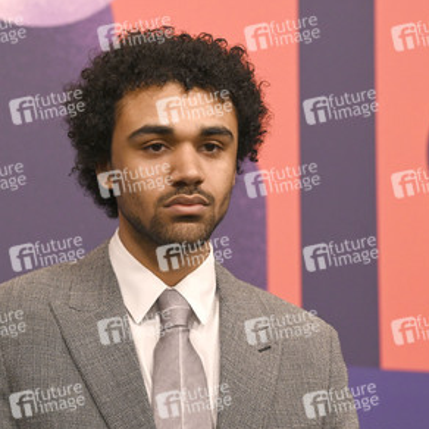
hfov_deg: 9.2
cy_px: 217
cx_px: 155
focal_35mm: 190
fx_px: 2664
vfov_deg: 9.2
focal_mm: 145
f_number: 6.3
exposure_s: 1/400
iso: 4000
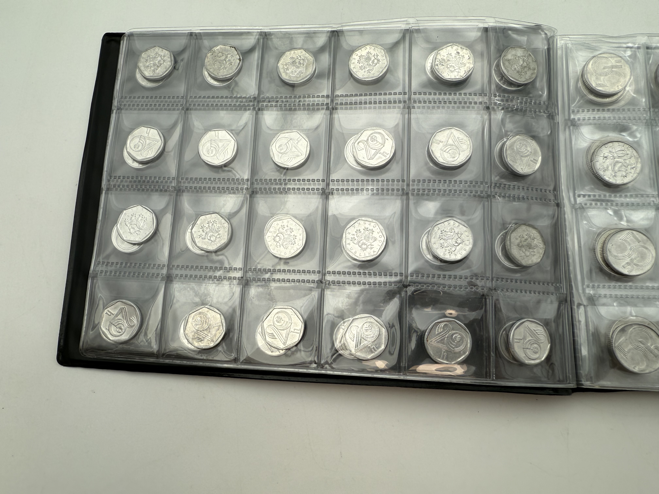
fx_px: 457
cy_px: 247
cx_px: 330
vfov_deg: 56.8
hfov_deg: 71.6
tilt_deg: -78.2
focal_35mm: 24
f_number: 2.2
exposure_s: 1/294
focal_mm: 2.22
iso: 40
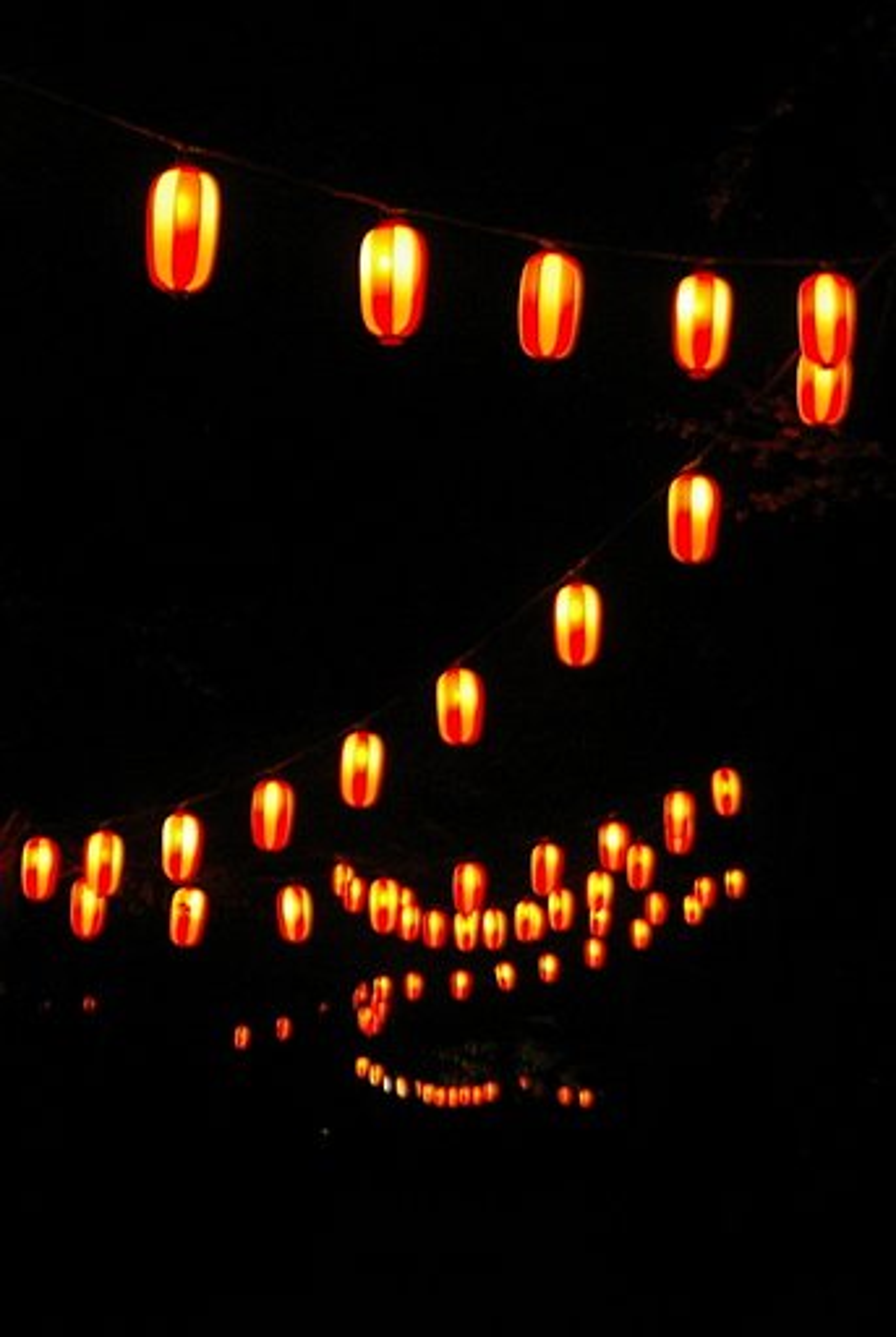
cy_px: 668
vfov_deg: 27.0
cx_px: 448
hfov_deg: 18.2
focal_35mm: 75
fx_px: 2790
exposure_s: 1/15
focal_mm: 50
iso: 800
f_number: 5.6
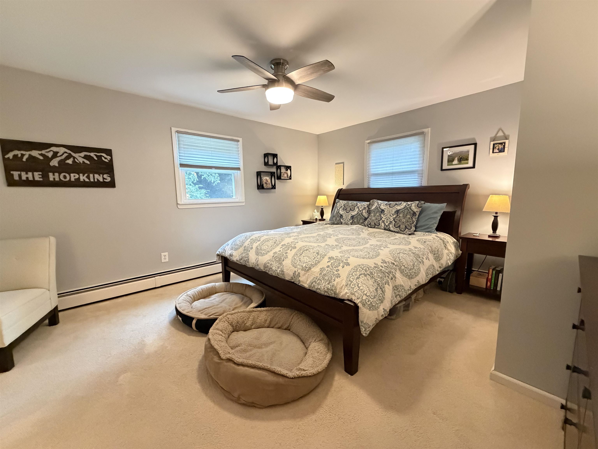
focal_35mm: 14
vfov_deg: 85.7
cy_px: 224
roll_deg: +0.8
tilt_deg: -6.8
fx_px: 242
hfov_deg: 102.1
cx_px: 299
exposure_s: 1/60
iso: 800
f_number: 2.2
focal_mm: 2.22
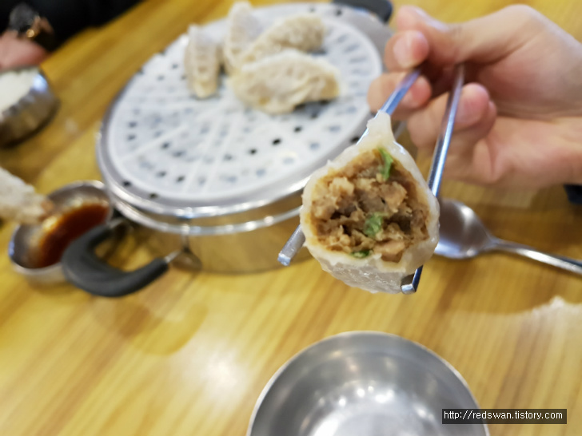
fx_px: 437
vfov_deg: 53.1
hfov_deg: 67.3
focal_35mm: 26
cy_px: 218
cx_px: 291
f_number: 1.7
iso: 250
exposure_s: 1/30
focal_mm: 4.2
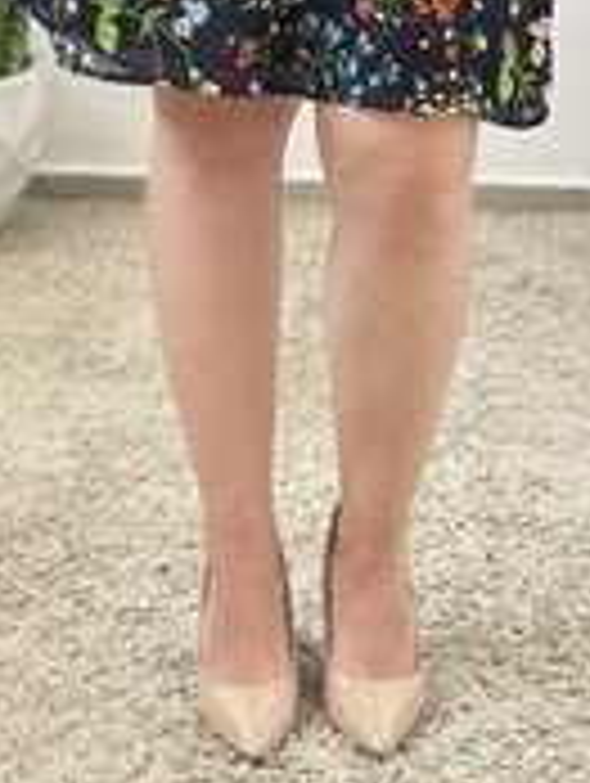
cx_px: 378
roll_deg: -1.2
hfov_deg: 10.1
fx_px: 3332
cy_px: -335
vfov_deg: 12.8
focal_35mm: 147
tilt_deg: -18.8
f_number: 1.78
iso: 160
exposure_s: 1/60
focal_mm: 6.86
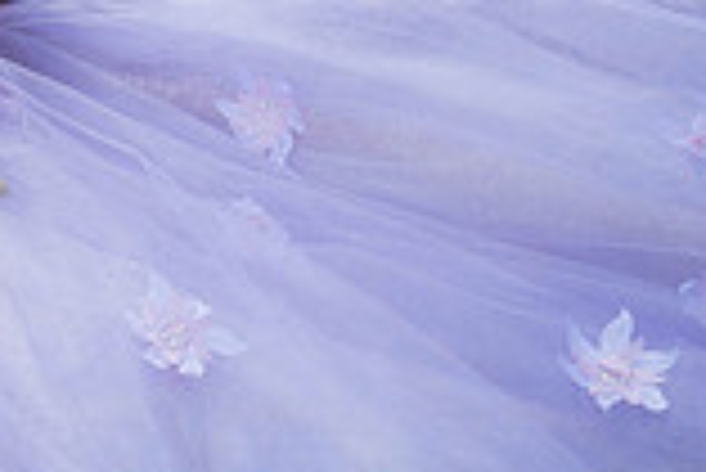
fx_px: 2179
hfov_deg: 16.9
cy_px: -317
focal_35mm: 111
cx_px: -319
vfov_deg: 11.6
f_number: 2.8
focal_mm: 20
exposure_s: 1/640
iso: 125
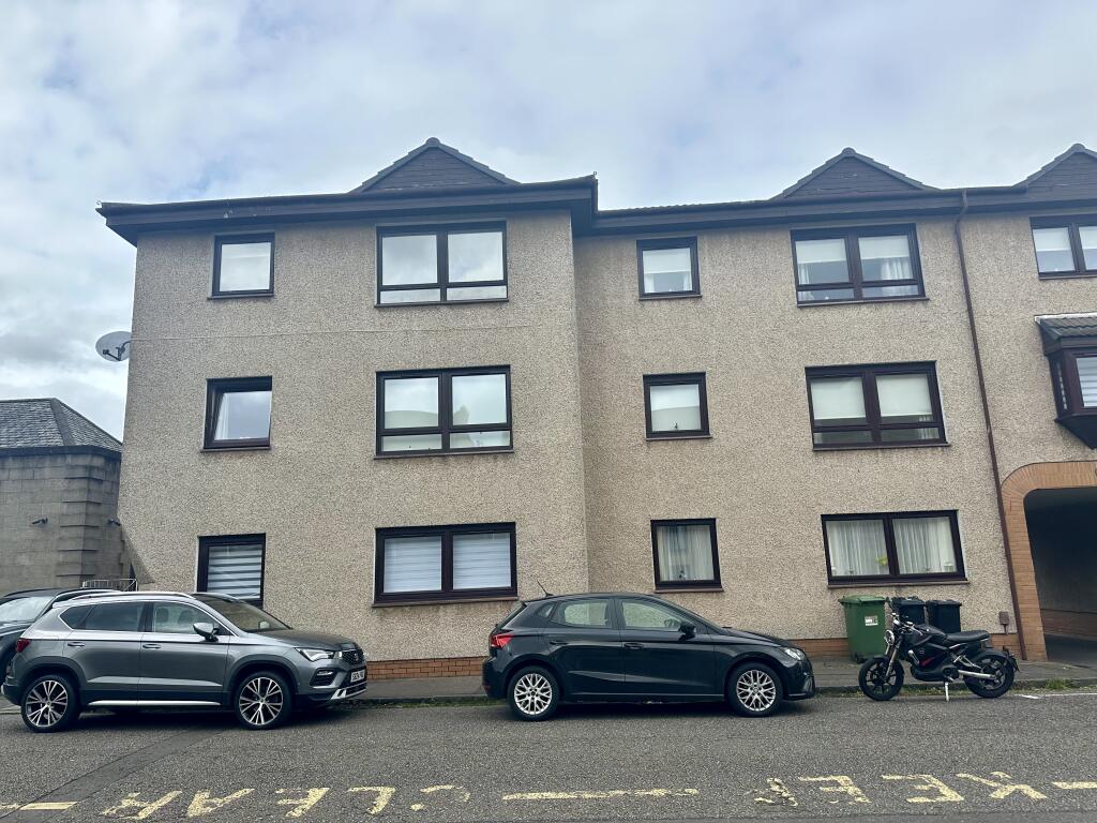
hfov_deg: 71.6
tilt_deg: +11.2
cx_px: 548
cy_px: 412
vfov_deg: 56.8
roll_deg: +1.6
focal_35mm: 24
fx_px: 761
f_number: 1.78
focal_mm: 6.86
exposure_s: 1/1845
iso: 80
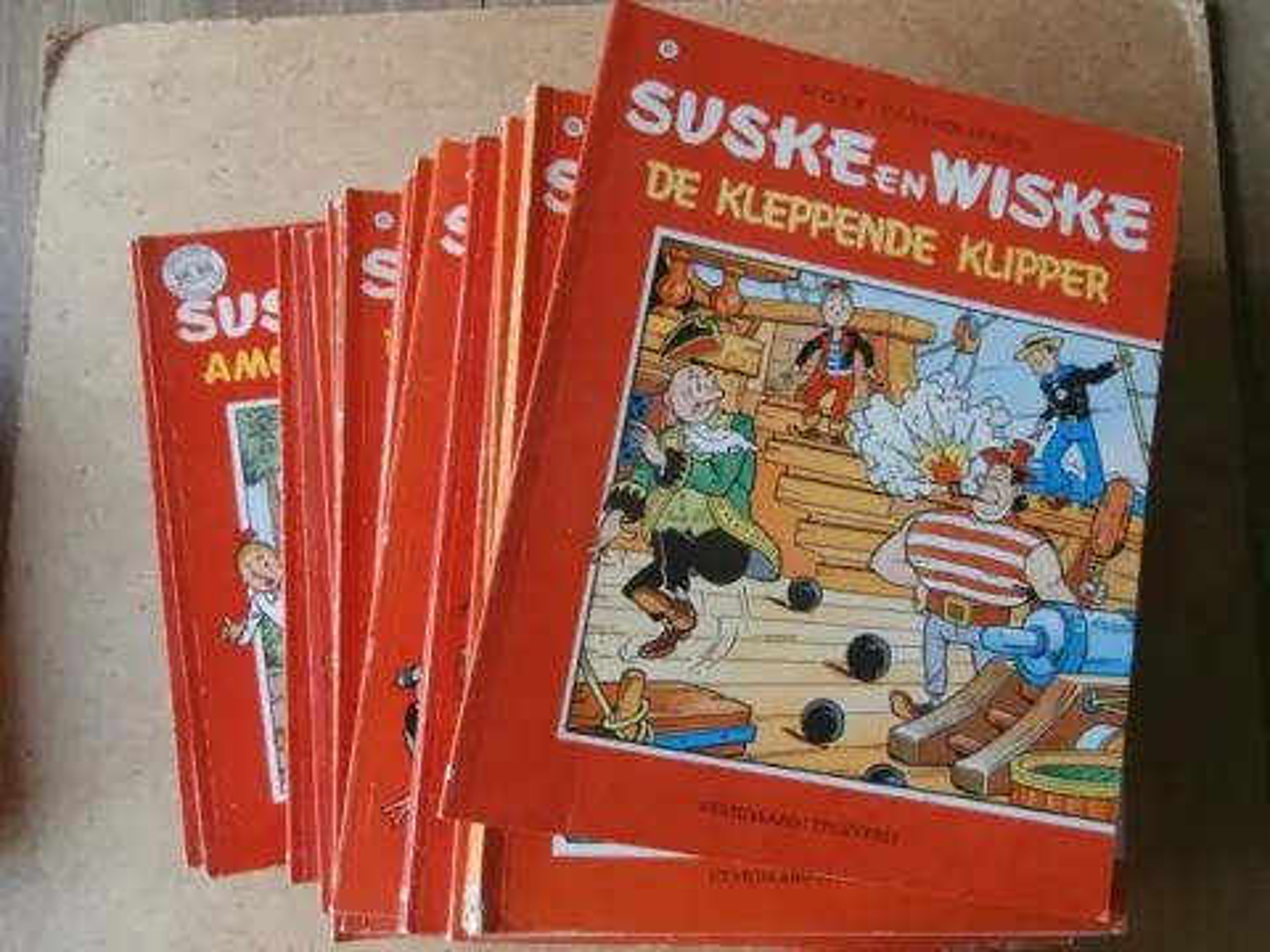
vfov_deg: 56.8
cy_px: 476
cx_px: 635
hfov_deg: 71.6
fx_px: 881
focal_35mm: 24
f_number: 3
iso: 200
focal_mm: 4.2
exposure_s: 1/20
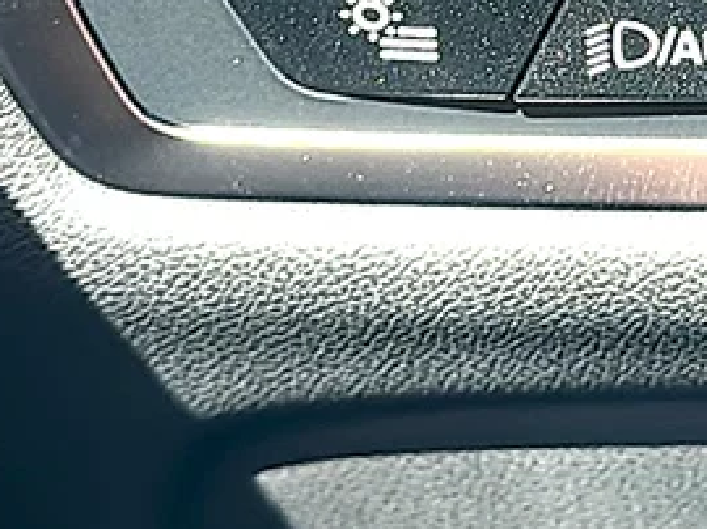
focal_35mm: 109
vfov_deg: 13.4
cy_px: -4
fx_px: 2224
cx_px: 691
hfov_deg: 17.7
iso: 80
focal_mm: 6.86
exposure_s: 1/380
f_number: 1.78
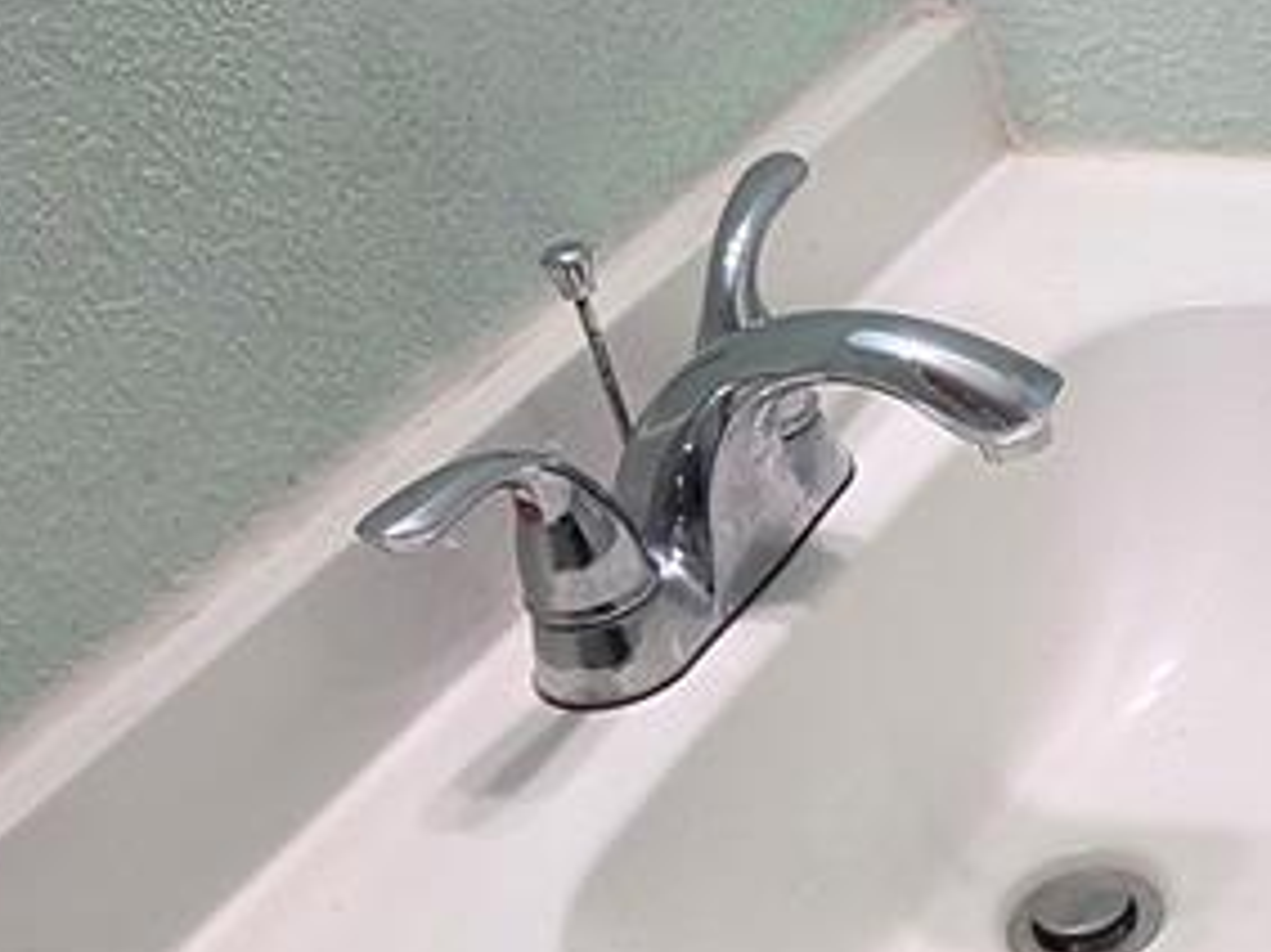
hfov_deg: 26.6
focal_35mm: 65
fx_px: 2386
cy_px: 678
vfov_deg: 22.4
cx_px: 1509
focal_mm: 5.4
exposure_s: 1/120
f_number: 1.8
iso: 100
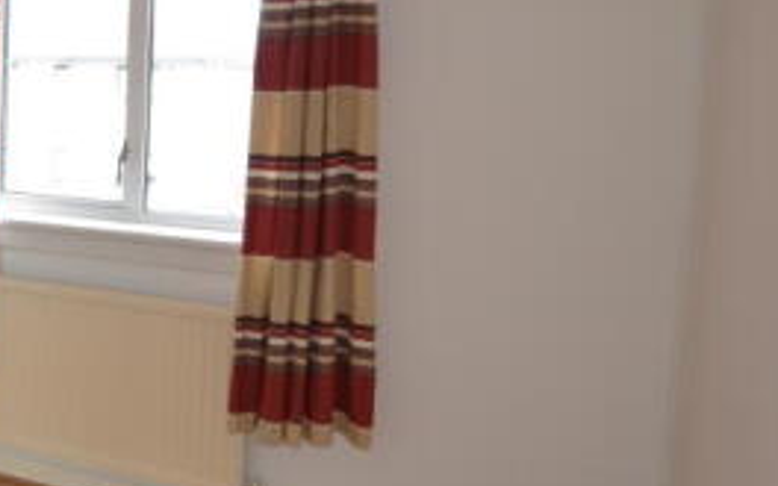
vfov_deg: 29.3
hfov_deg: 39.8
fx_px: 925
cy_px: 184
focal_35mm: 44
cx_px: -10
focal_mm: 11.5
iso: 500
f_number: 3.5
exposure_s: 1/60
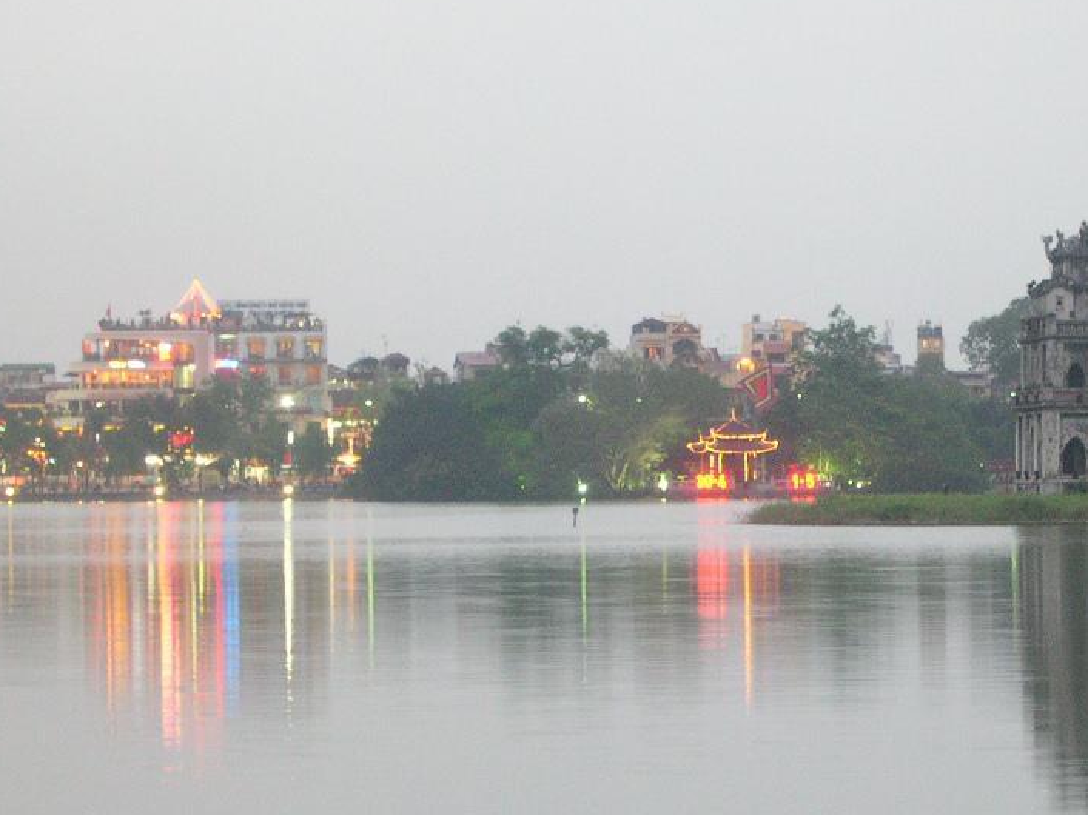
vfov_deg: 10.0
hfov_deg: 13.3
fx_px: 4650
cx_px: 698
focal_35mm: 148
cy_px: 471
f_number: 4.8
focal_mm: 21.6
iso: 400
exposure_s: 1/2
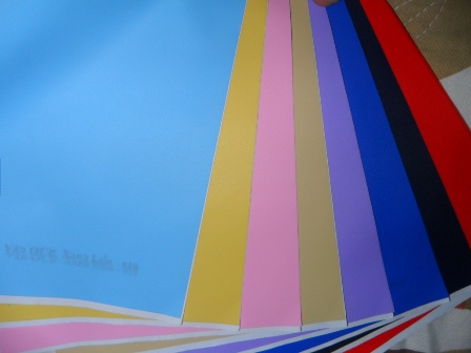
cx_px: 236
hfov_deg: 65.3
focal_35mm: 27
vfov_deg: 51.4
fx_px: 367
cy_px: 176
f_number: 8.9
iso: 100
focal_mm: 4.9
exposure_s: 1/45
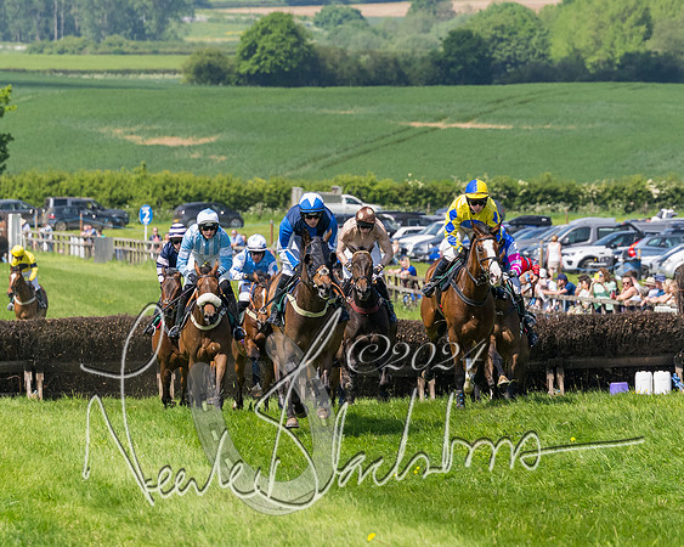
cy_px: 208
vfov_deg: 4.3
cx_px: 424
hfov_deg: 5.4
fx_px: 7256
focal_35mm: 359
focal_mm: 135
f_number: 4
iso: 400
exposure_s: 1/3200
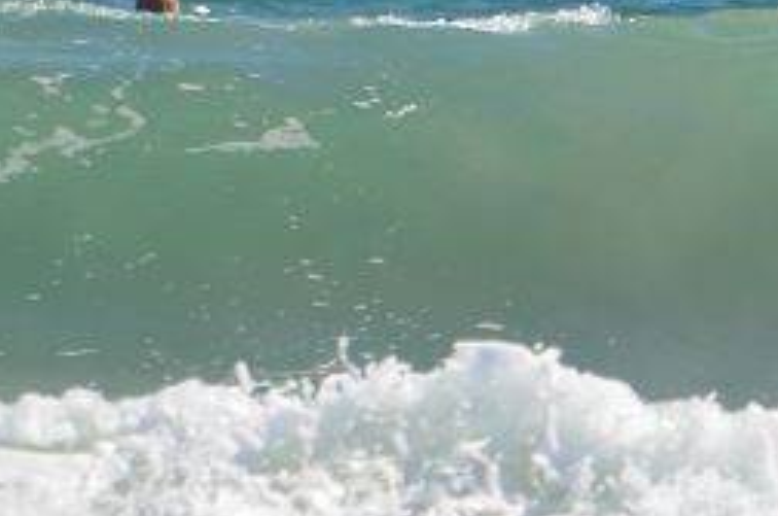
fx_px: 39430
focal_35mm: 1828
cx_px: 1074
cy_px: 340
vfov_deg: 0.7
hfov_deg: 1.1
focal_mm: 300
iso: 200
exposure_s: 1/800
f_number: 7.1
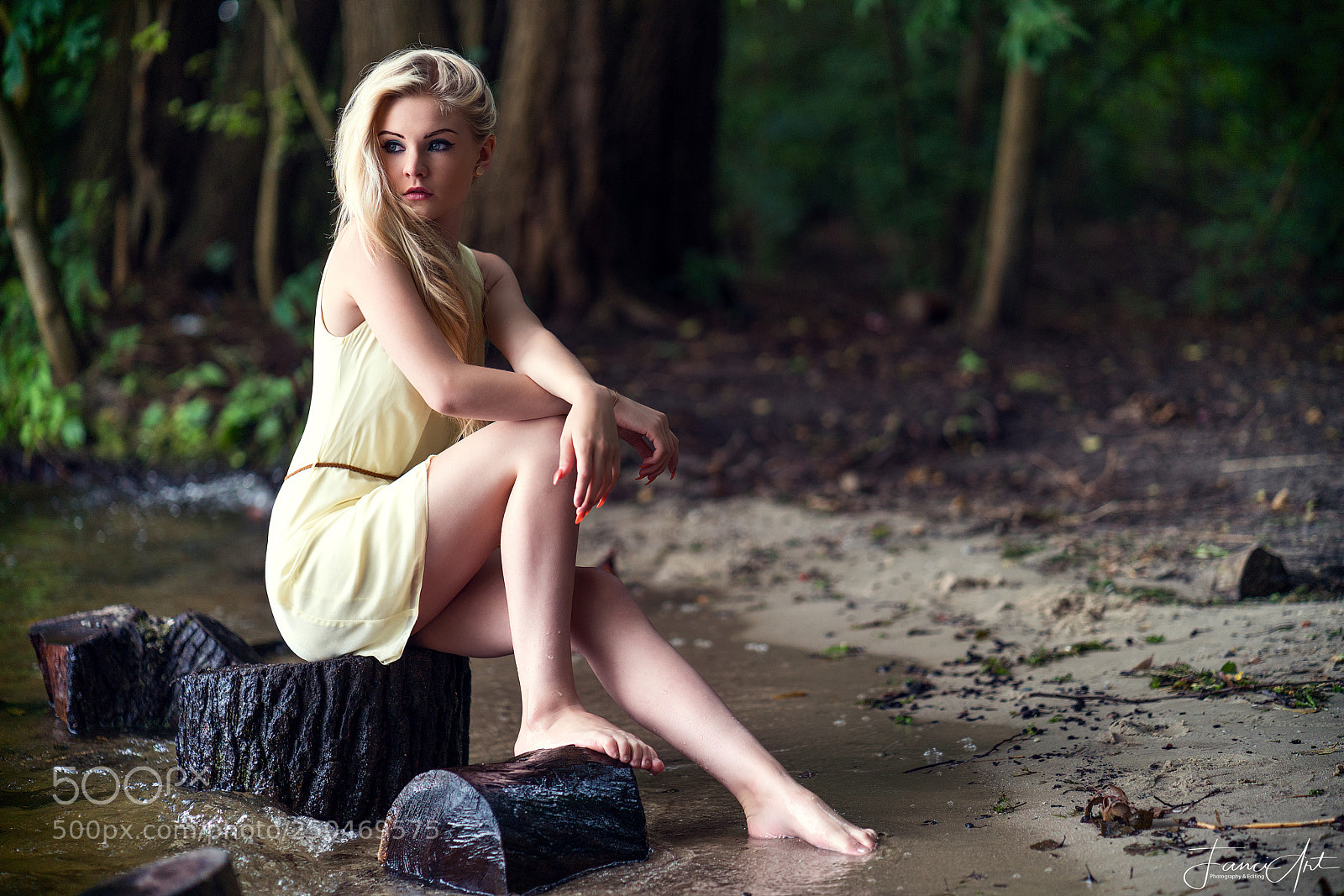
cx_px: 672
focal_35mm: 85
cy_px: 448
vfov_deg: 16.1
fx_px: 3173
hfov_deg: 23.9
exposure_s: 1/800
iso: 400
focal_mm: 85
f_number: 1.8
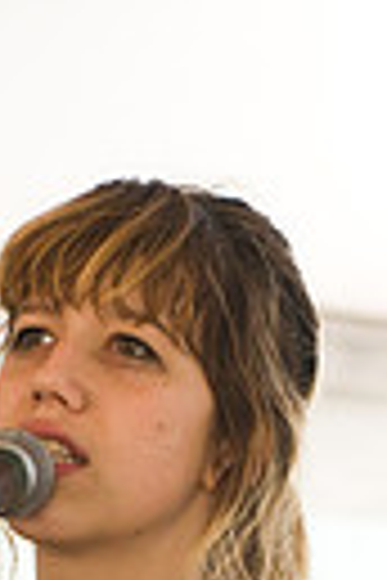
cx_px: 160
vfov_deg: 5.6
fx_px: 5885
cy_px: 827
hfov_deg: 3.8
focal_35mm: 365
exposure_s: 1/200
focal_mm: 70
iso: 400
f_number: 4
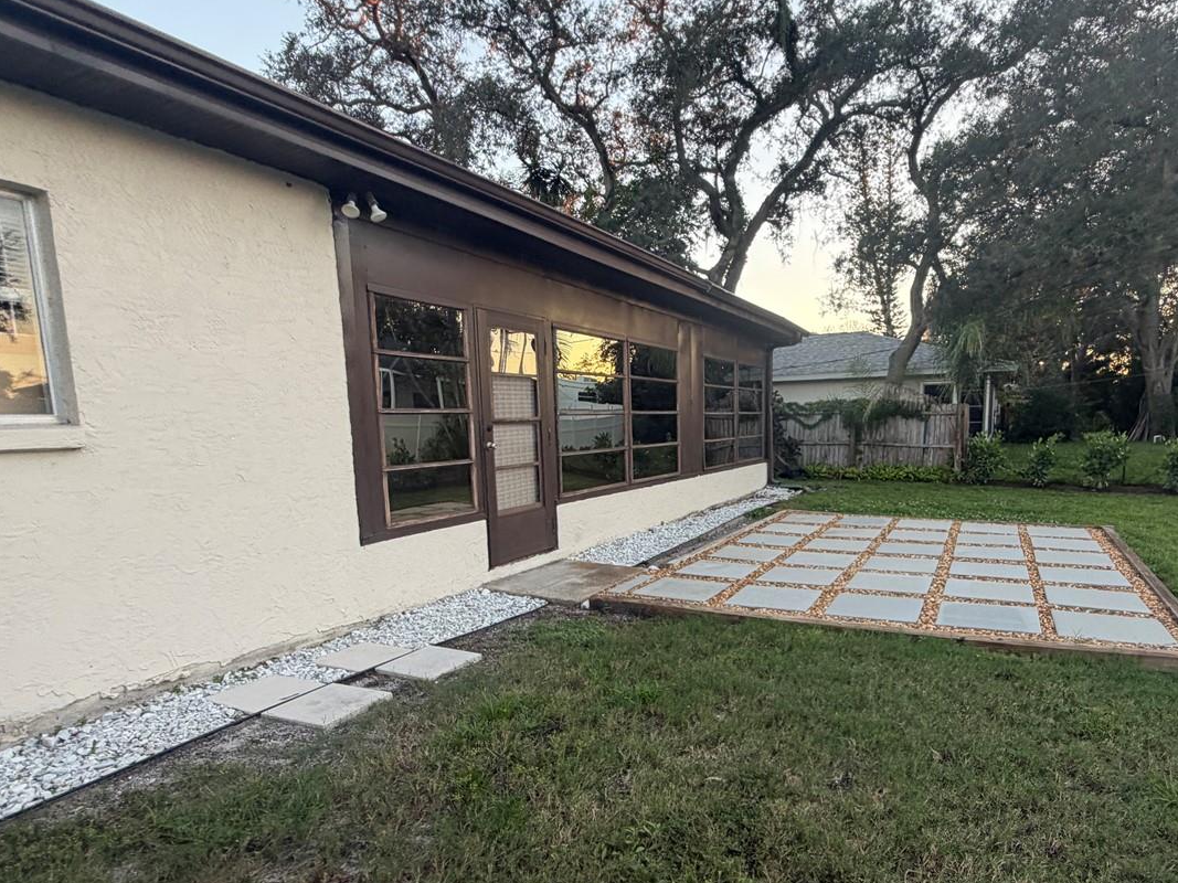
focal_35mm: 21
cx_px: 668
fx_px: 715
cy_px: 528
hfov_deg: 78.6
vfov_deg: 62.9
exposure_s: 1/121
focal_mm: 2.22
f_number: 2.2
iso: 100
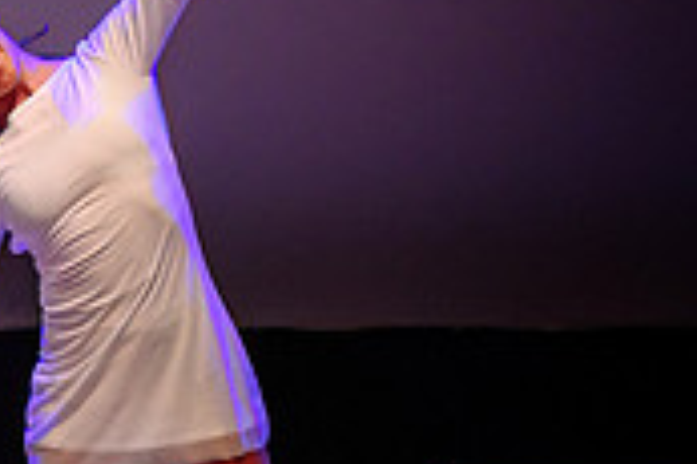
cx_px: -209
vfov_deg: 7.1
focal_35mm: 192
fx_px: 3714
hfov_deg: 10.5
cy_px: 231
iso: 1600
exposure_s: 1/200
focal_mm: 52
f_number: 2.8
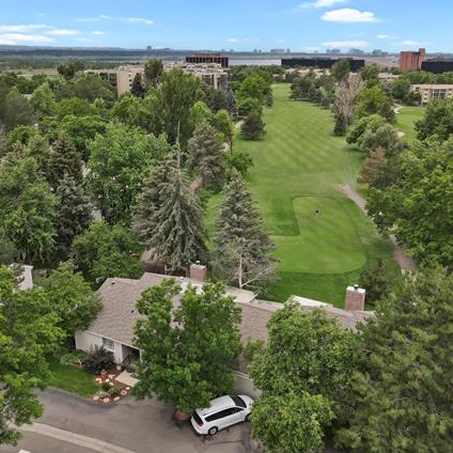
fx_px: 474
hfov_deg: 51.1
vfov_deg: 51.1
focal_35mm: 32
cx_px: 232
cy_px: 209
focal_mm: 4.5
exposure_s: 1/160
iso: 100
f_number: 2.8
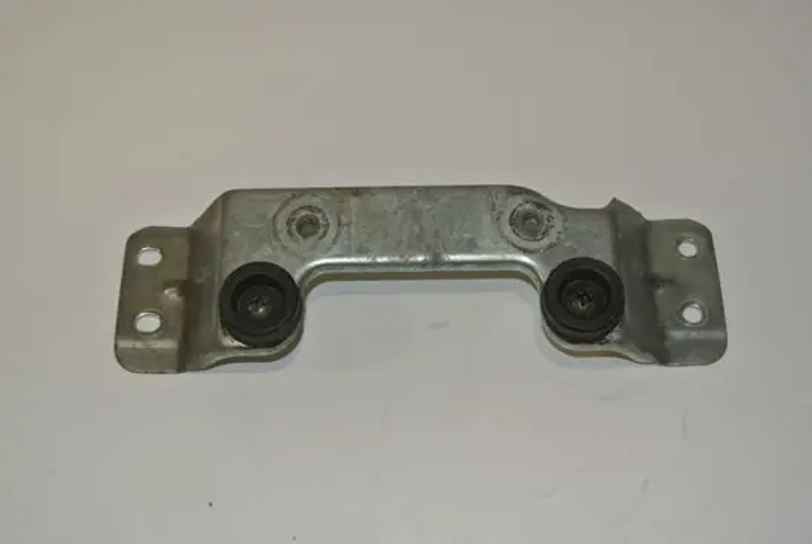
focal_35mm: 54
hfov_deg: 36.8
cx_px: 406
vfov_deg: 25.1
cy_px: 272
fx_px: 1219
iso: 200
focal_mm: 20.3
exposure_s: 1/60
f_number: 5
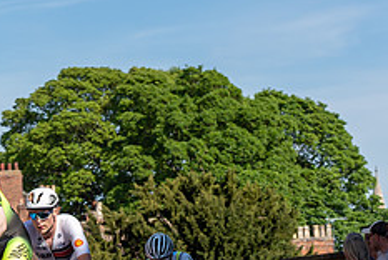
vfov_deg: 10.0
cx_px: -74
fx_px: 1424
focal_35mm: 132
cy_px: 427
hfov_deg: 15.0
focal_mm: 38
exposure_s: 1/1000
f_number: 3.5
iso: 100
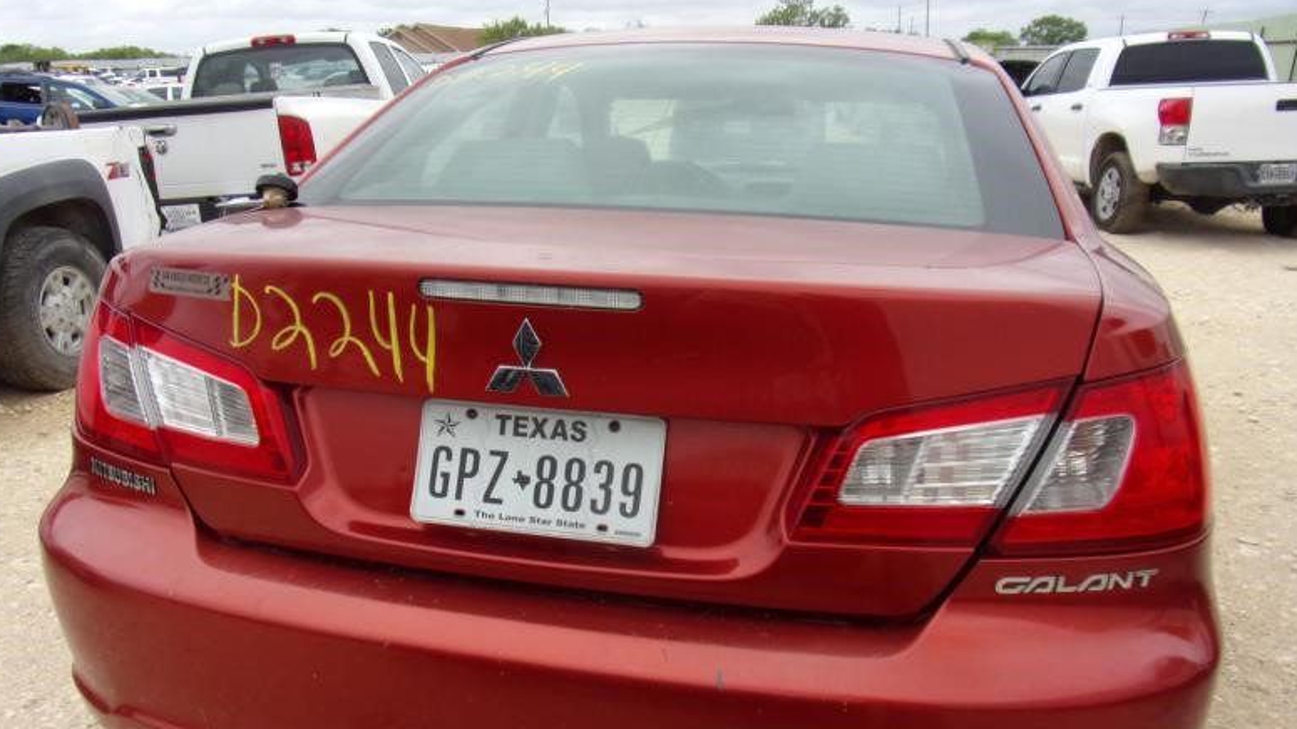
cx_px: 646
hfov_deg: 69.9
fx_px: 929
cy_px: 415
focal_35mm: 27
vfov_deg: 42.8
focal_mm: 4.3
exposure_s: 1/550
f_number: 3.3
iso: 80
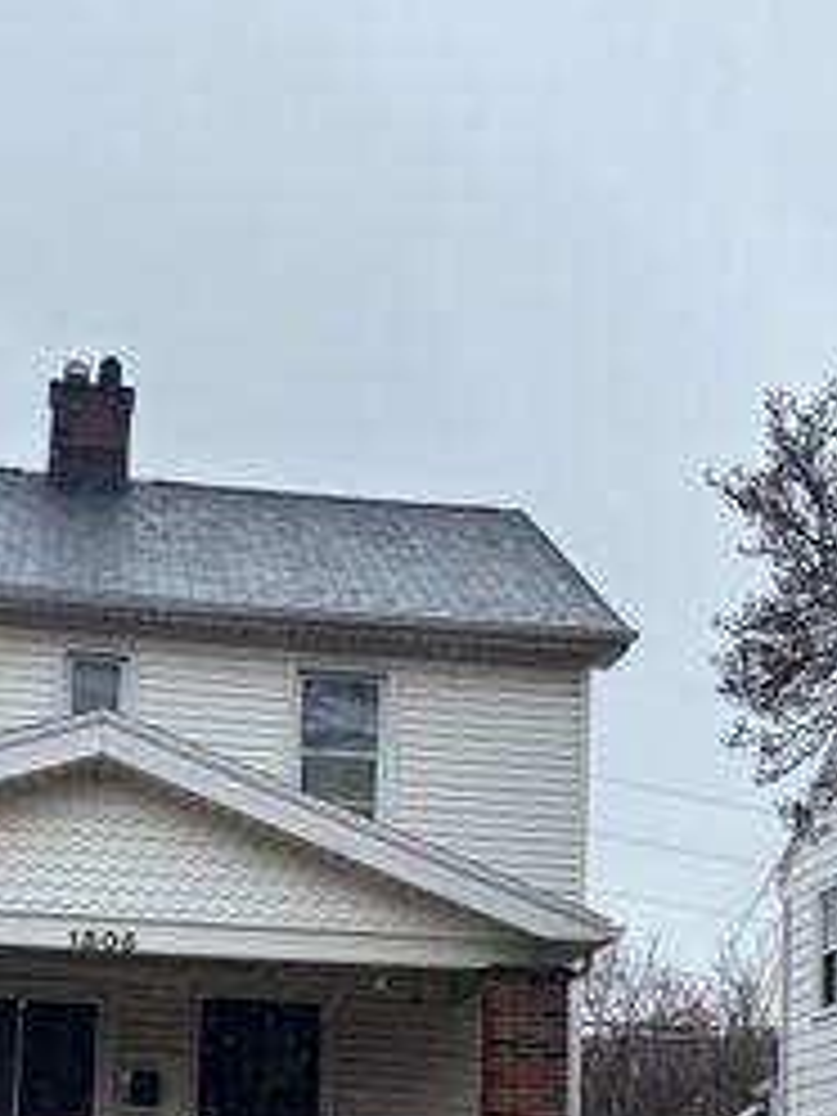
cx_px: 328
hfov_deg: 21.0
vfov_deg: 26.8
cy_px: 1019
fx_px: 2257
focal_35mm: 70
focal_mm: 5.96
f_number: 1.6
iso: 50
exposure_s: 1/1279
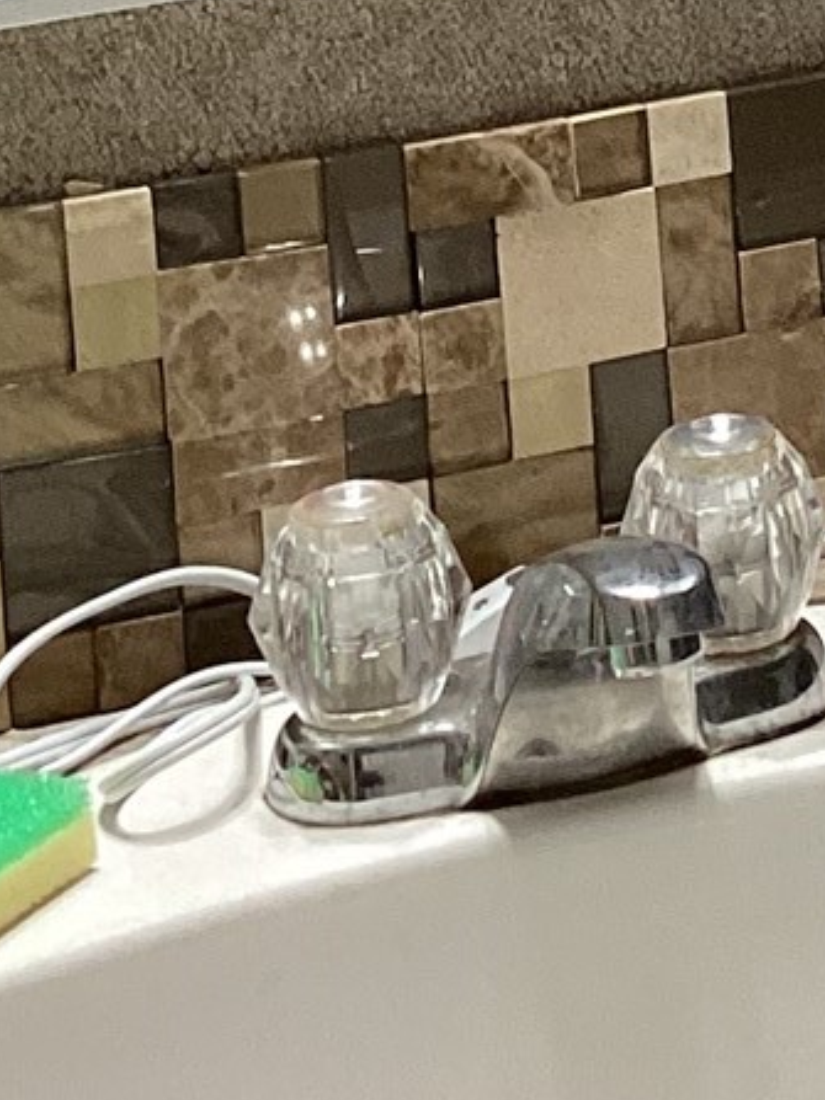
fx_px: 4515
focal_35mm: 142
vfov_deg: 13.1
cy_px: -573
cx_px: 1089
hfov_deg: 10.2
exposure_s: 1/60
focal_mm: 3.3
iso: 200
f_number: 2.4
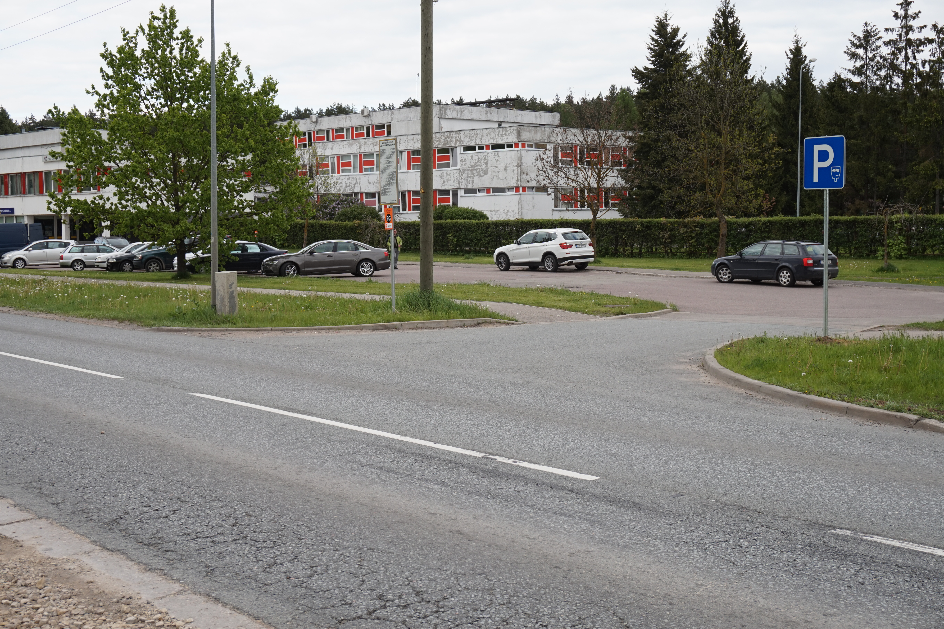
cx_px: 472
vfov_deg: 29.8
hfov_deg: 43.6
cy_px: 314
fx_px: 1179
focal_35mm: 45
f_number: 7.1
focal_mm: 30
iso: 100
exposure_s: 1/80
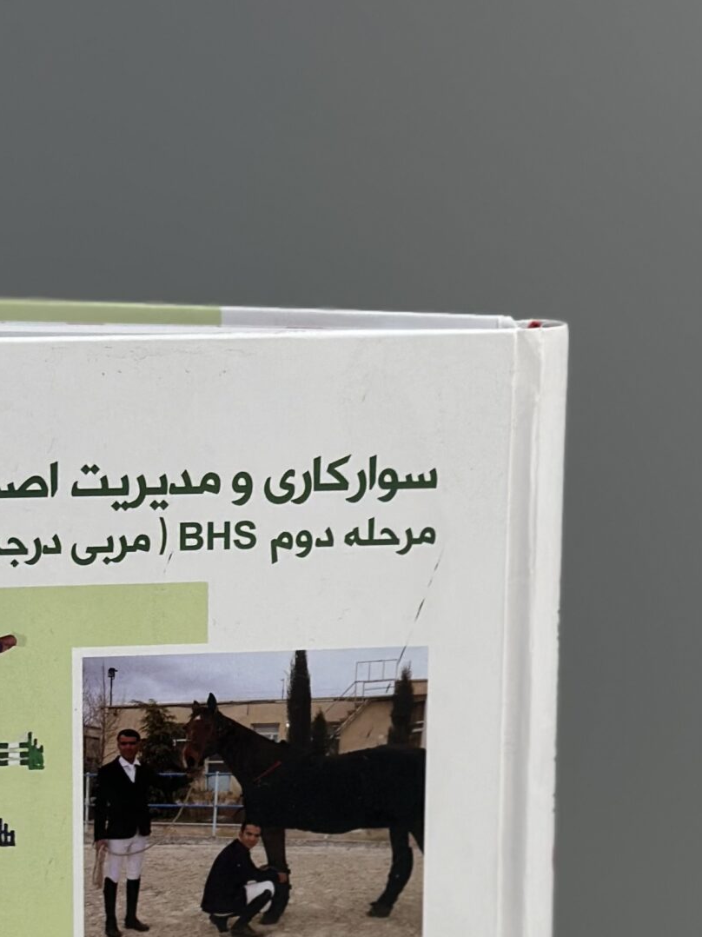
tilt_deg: -11.3
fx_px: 3084
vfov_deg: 17.1
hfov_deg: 13.0
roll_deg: +0.2
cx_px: 247
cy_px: 763
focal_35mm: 114
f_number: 1.78
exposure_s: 1/121
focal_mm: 6.86
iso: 64
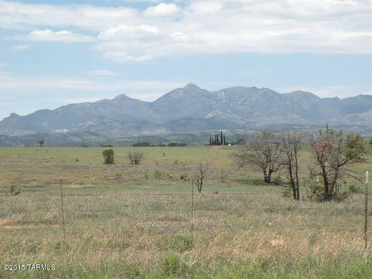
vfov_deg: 19.4
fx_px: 817
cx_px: 186
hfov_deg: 25.7
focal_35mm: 76
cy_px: 140
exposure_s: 1/200
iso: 64
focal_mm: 13.4
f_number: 8
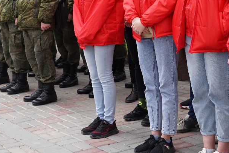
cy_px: 26
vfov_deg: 15.4
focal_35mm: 88
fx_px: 560
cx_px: 113
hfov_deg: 23.1
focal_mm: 33
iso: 200
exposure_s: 1/160
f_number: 5.6
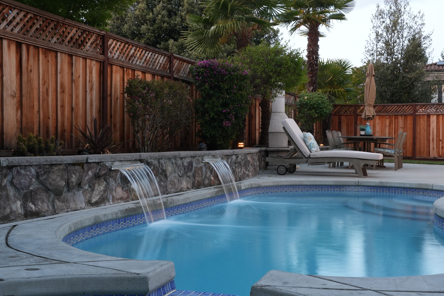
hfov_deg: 41.1
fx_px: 592
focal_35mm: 48
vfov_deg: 28.1
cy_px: 148
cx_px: 222
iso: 400
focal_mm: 32
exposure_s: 2.5
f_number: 14
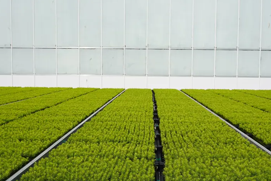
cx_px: 149
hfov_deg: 54.3
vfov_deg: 37.8
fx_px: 263
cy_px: 86
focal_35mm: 35
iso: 100
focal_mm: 24
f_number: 10
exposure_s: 1/250
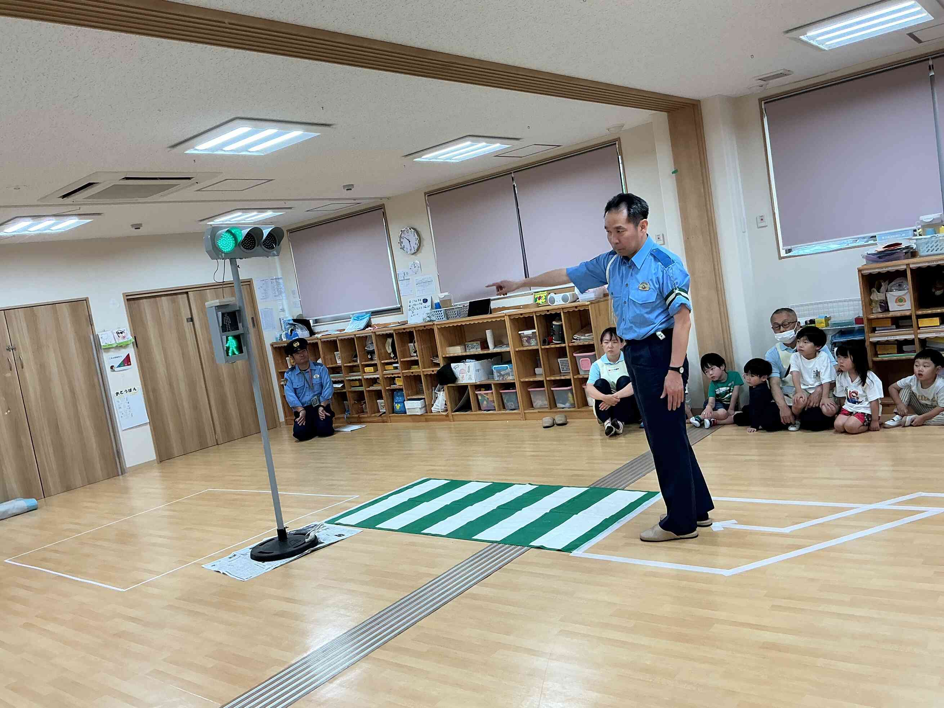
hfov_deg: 61.7
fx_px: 791
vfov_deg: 48.2
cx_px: 472
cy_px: 354
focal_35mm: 29
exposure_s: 1/120
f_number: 1.8
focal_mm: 3
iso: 50
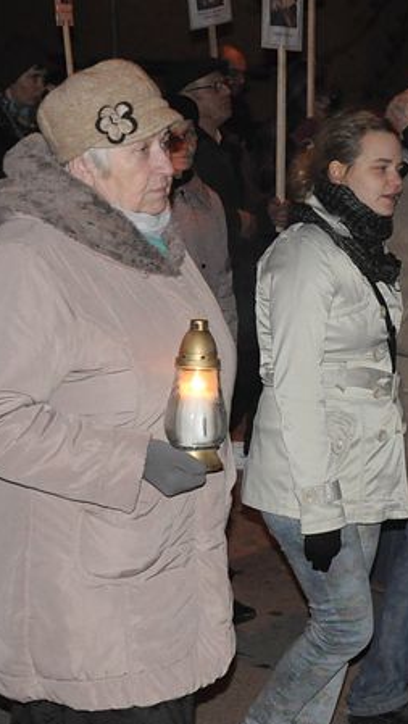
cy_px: 339
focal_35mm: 95
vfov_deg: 22.4
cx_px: 393
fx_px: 1825
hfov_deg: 12.6
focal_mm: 32
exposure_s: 1/60
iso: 2000
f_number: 5
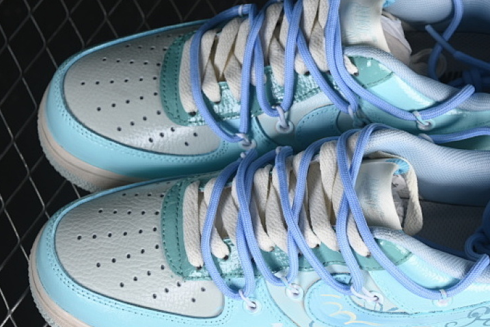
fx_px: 1538
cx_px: 312
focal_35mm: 113
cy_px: 182
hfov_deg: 18.1
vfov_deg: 12.1
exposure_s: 1/80
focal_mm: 50
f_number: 7.1
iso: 160
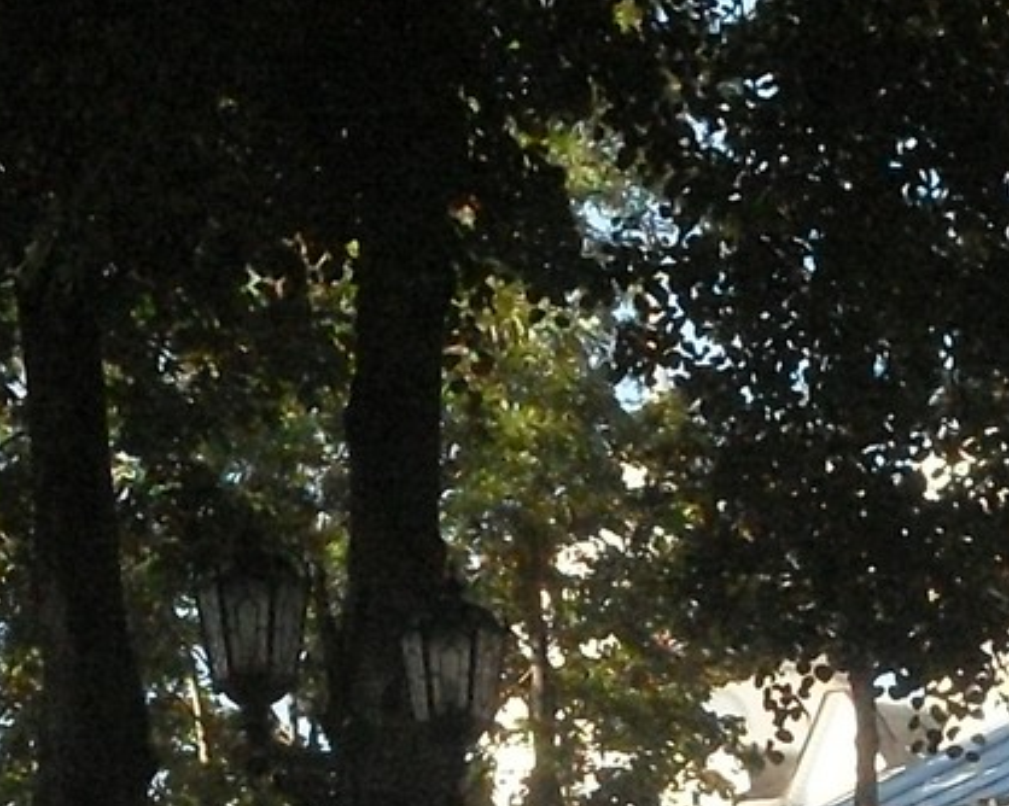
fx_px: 6000
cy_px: 998
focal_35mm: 201
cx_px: 549
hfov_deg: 9.6
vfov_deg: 7.6
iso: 400
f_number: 9.9
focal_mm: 9.9
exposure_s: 1/250
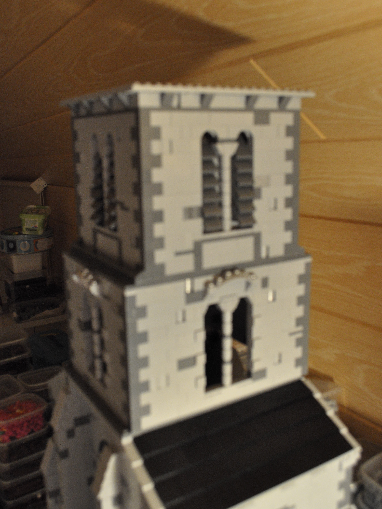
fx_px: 530
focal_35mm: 36
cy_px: 230
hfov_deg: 39.7
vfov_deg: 51.3
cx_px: 191
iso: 1600
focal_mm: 22
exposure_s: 1/13
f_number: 6.3
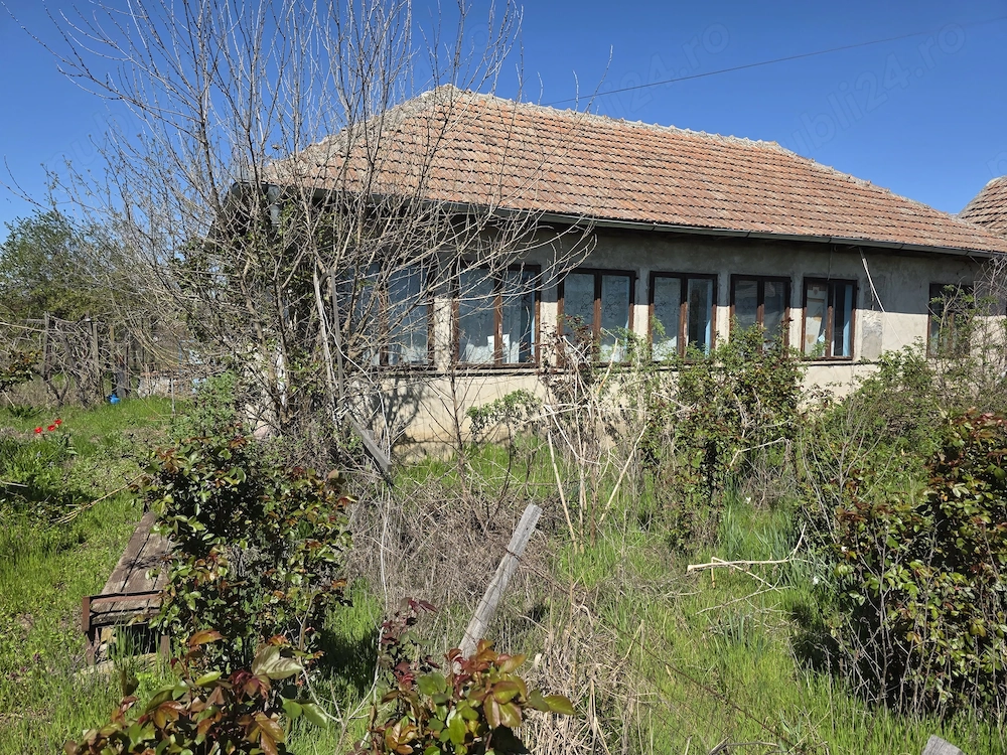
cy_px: 378
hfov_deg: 73.9
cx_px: 504
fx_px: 669
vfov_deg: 58.9
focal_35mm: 23
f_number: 1.7
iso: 80
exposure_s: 1/5778
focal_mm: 6.3
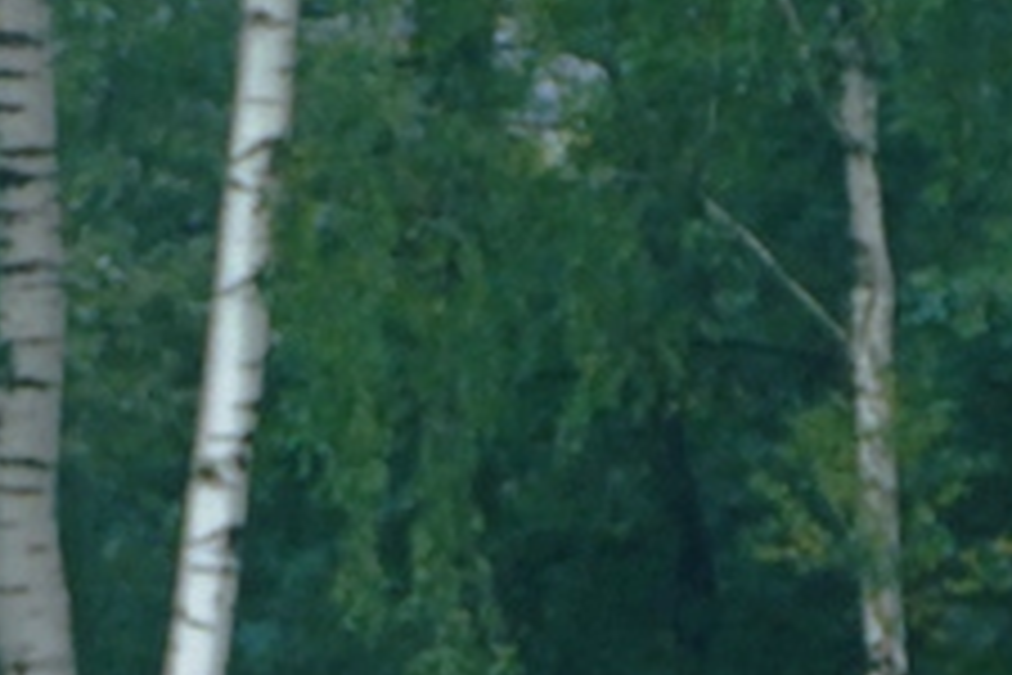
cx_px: -94
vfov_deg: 1.2
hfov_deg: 1.8
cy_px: 1577
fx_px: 31791
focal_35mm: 1131
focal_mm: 80.51
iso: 400
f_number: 4
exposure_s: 1/500
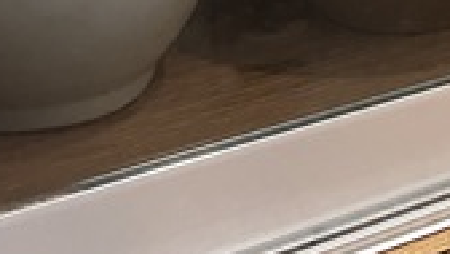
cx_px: 423
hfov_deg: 19.7
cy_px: -143
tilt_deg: -16.1
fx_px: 1266
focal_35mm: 106
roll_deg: -1.0
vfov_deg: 11.0
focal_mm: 5.1
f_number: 1.6
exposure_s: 1/40
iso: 500
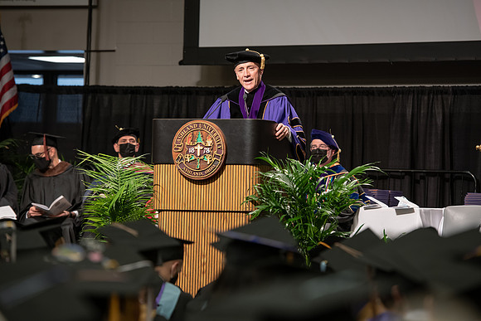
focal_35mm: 160
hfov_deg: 12.8
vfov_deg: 8.6
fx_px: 2138
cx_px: 240
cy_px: 160
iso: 1000
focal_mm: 160
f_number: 4
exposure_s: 1/200
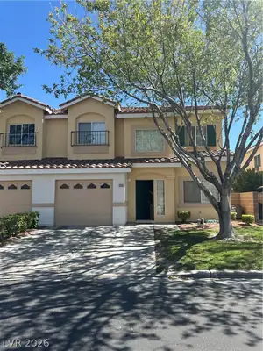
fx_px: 243
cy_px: 176
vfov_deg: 71.6
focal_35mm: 24
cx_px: 132
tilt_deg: +7.6
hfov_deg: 56.8
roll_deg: -0.3
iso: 80
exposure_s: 1/2203
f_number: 1.78
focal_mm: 6.86
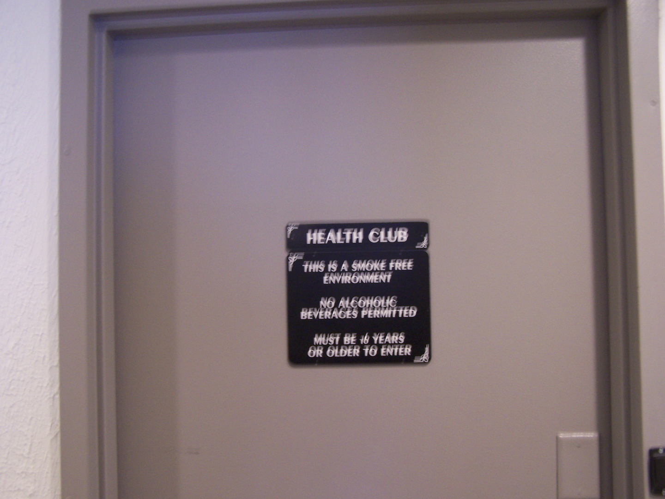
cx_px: 332
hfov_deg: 49.0
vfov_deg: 37.7
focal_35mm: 38
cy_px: 250
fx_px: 730
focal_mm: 6.3
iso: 140
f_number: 2.8
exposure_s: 1/8
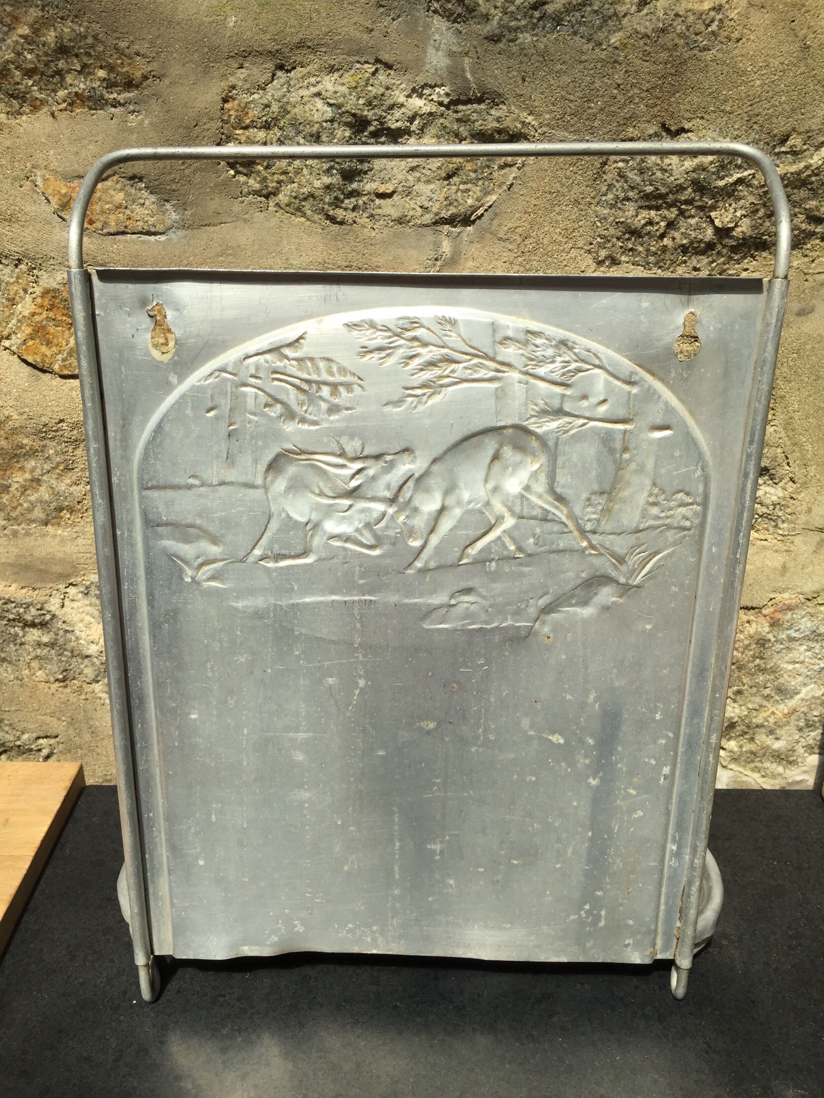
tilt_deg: -24.8
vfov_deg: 61.7
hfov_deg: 48.2
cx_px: 412
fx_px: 920
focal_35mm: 29
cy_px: 549
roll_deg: +0.7
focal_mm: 4.15
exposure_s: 1/1163
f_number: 2.2
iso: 32
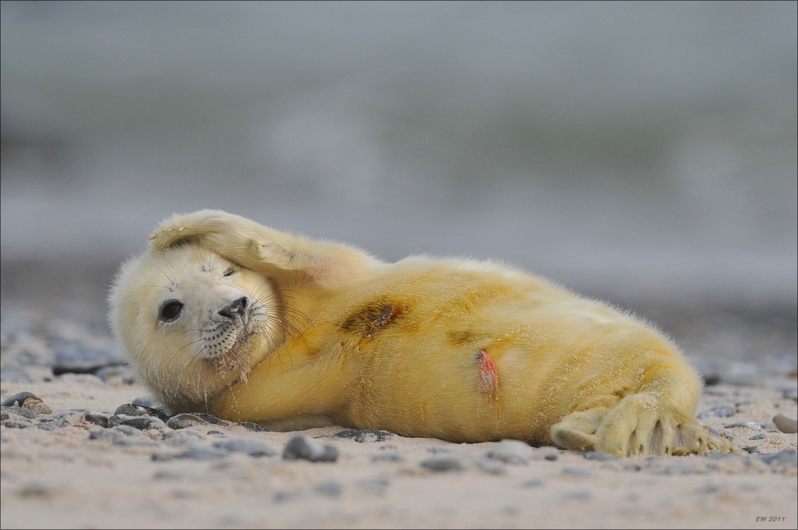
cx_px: 399
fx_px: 11069
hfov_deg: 4.1
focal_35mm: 500
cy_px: 265
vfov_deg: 2.7
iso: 400
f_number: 5
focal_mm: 500
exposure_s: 1/1250
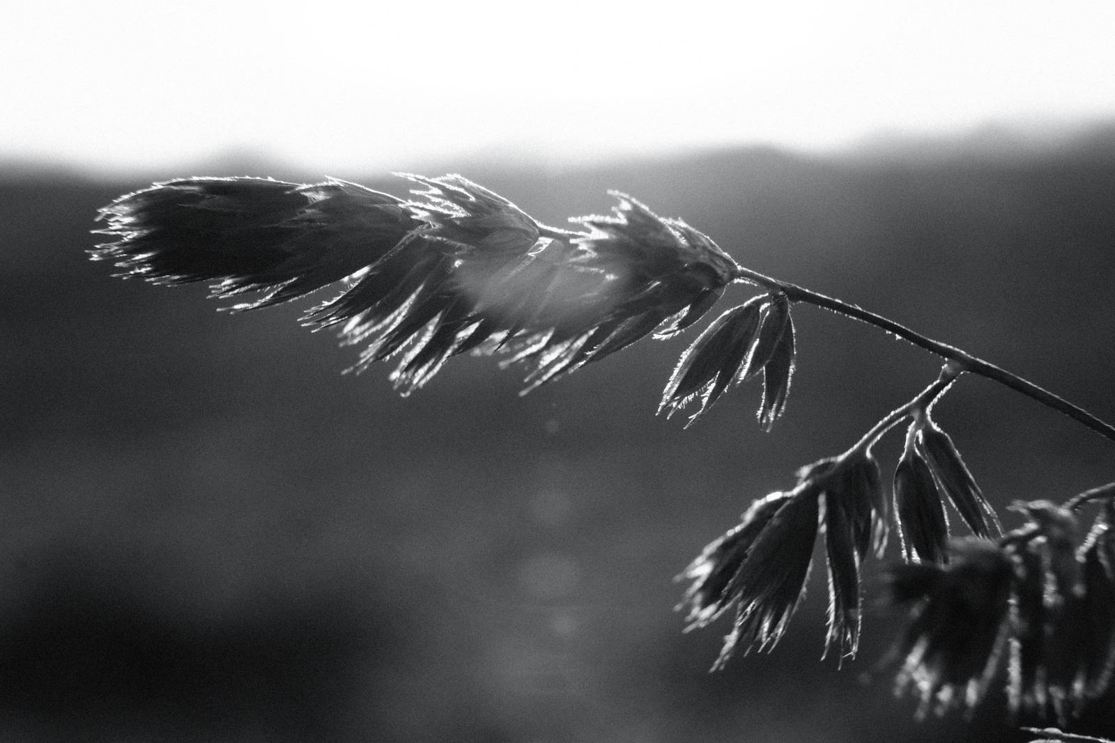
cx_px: 558
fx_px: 3717
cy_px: 372
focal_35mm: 120
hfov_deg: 17.1
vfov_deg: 11.4
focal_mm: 80
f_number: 11
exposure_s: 1/240
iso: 640
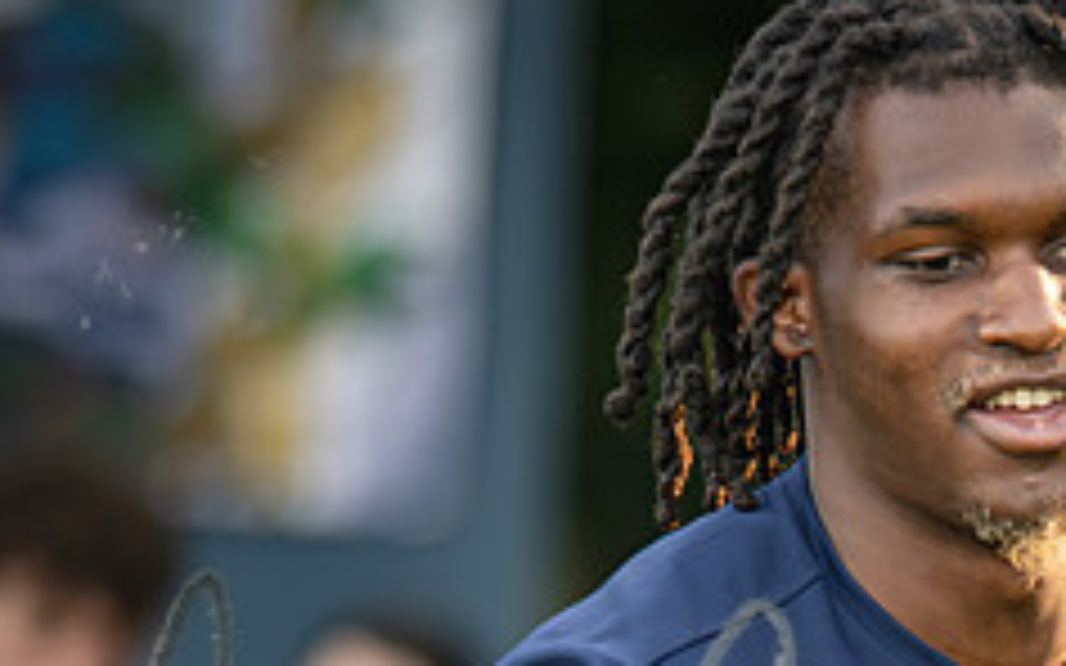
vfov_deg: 1.9
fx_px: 19809
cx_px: 1206
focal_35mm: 682
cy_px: 925
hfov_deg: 3.1
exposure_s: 1/2000
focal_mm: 135
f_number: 1.8
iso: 400
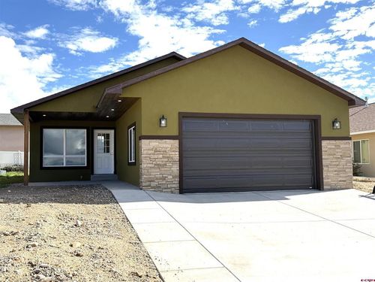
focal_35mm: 38
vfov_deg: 37.7
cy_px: 141
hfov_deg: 49.0
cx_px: 188
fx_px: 412
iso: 100
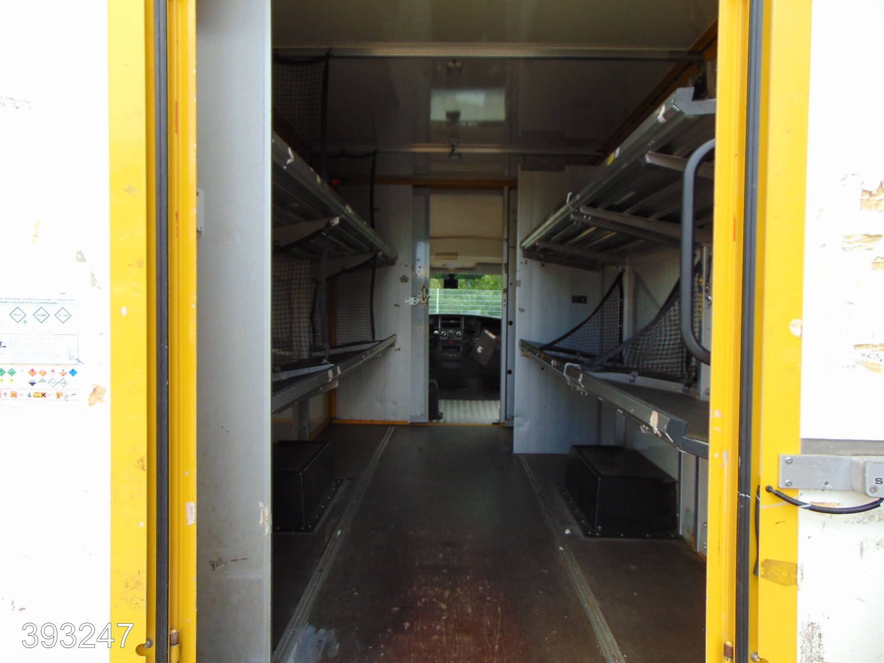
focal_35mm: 25
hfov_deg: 69.4
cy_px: 332
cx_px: 442
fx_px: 638
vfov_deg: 54.9
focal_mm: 4.5
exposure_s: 1/800
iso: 80
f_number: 3
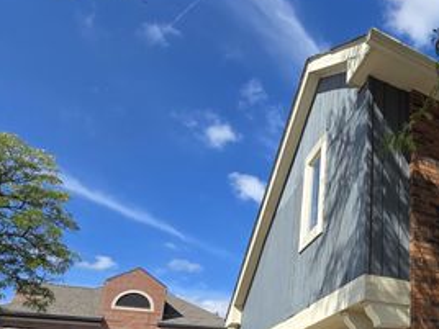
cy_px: 290
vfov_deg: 42.1
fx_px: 393
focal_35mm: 31
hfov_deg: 48.4
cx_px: 436
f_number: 2.2
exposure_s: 1/1628
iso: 50
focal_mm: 2.2
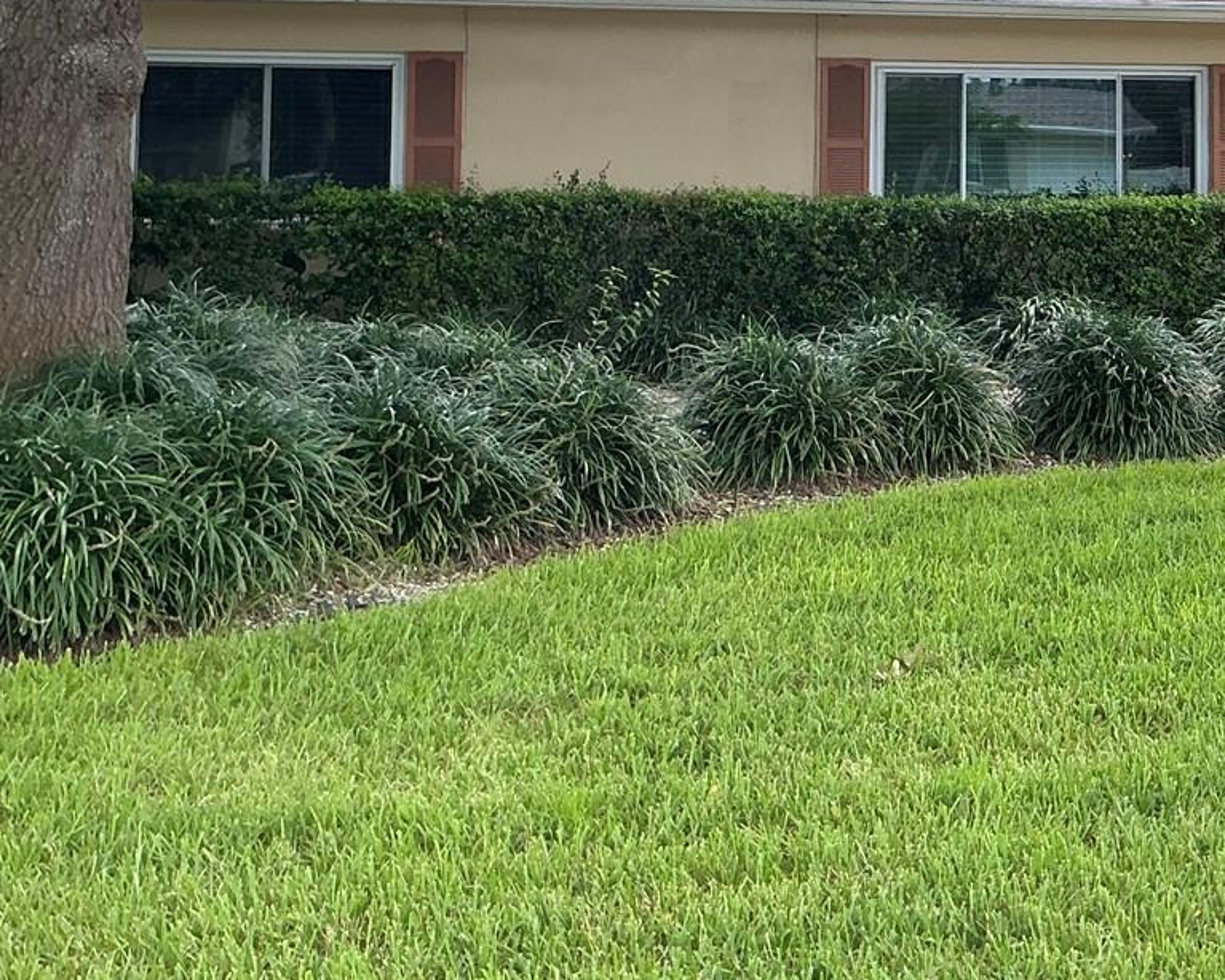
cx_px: 1060
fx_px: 2067
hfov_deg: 31.7
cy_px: 53
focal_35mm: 57
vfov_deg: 25.6
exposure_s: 1/314
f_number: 1.8
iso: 25
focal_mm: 3
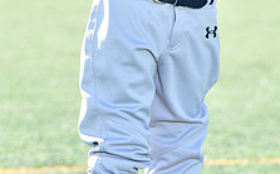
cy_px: -110
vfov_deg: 3.1
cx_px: 195
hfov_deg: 4.9
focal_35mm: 425
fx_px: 3241
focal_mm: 160
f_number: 5.6
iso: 100
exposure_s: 1/125
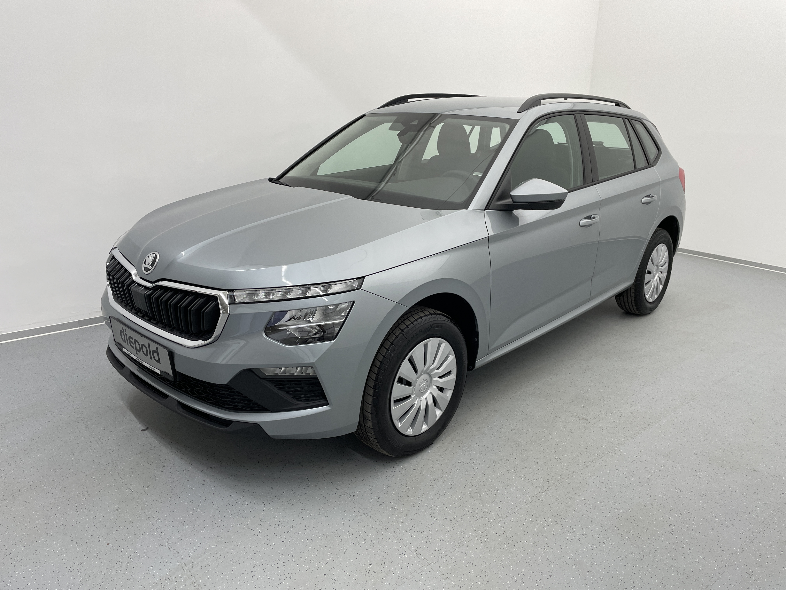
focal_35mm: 26
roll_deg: -0.6
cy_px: 295
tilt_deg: -17.4
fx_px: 590
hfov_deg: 67.3
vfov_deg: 53.1
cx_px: 393
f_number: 1.6
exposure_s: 1/100
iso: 64
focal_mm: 4.2
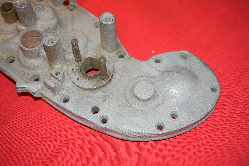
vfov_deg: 29.9
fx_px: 311
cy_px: 83
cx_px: 124
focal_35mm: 45
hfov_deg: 43.6
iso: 640
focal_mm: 30
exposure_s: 1/60
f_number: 5
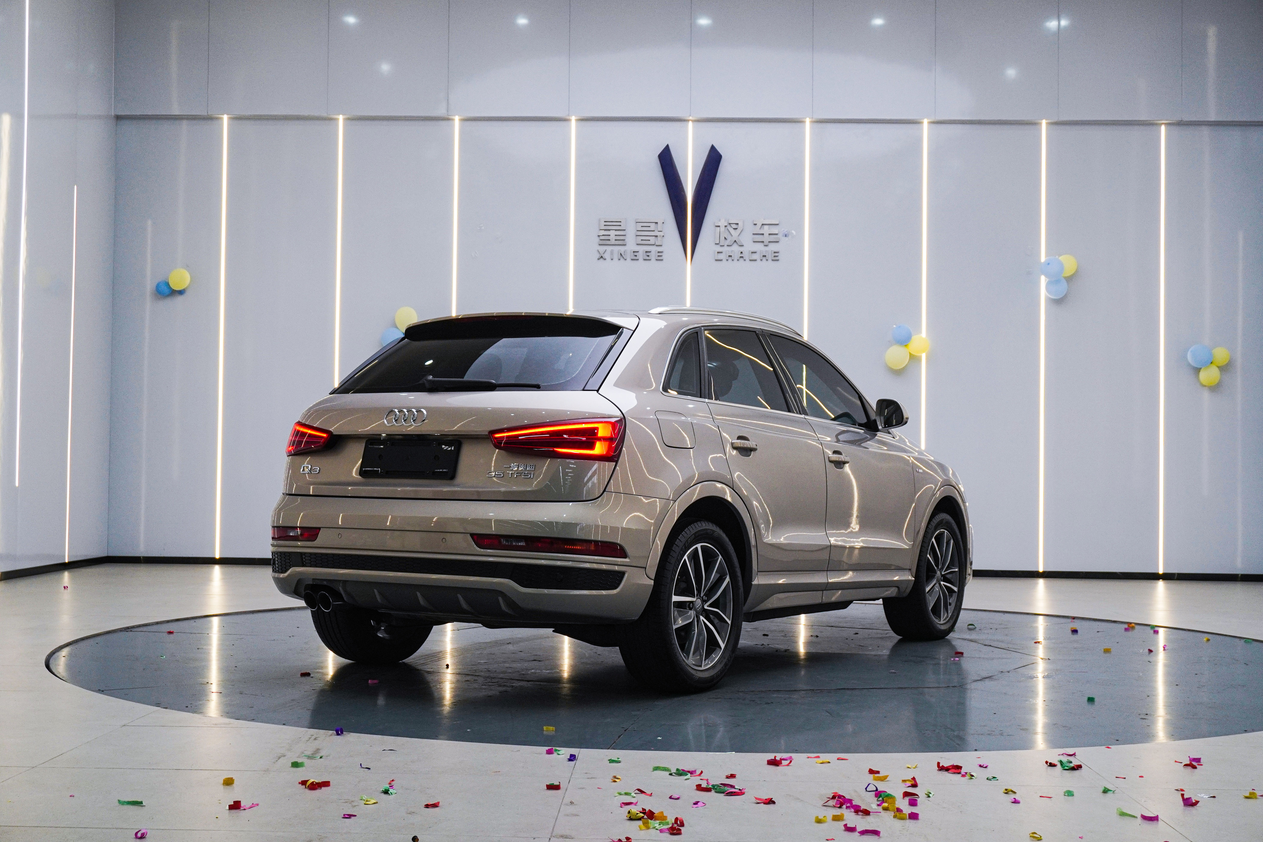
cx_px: 632
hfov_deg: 42.3
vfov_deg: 28.9
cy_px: 421
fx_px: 1631
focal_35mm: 46
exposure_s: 1/80
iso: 640
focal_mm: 31
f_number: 6.3
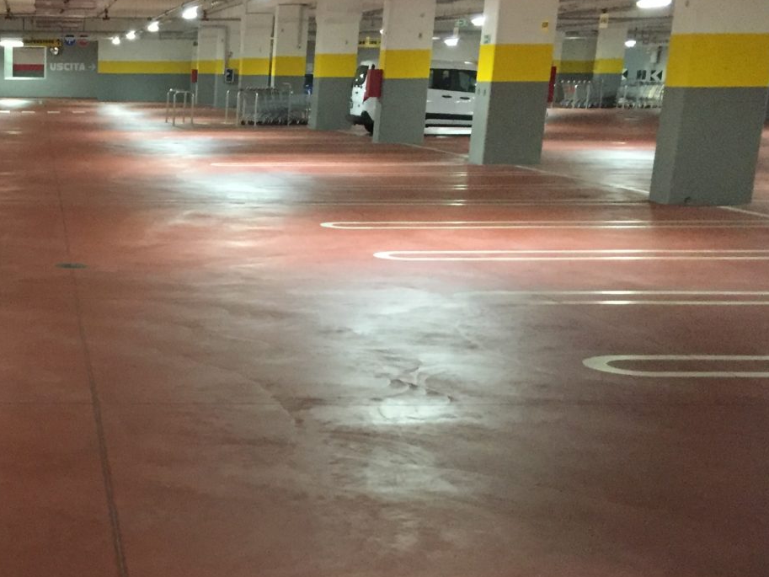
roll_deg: -0.6
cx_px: 23
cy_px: 474
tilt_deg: -17.0
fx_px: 1355
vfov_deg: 23.6
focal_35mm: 61
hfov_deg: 29.8
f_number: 2.2
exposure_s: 1/17
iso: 250
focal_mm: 4.15
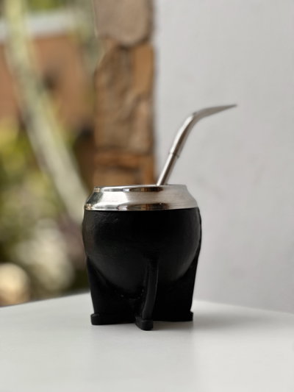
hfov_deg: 19.1
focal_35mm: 77
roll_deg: +0.0
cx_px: 147
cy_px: 196
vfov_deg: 25.3
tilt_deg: -1.8
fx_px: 872
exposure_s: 1/147
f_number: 2.8
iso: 20
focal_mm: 9
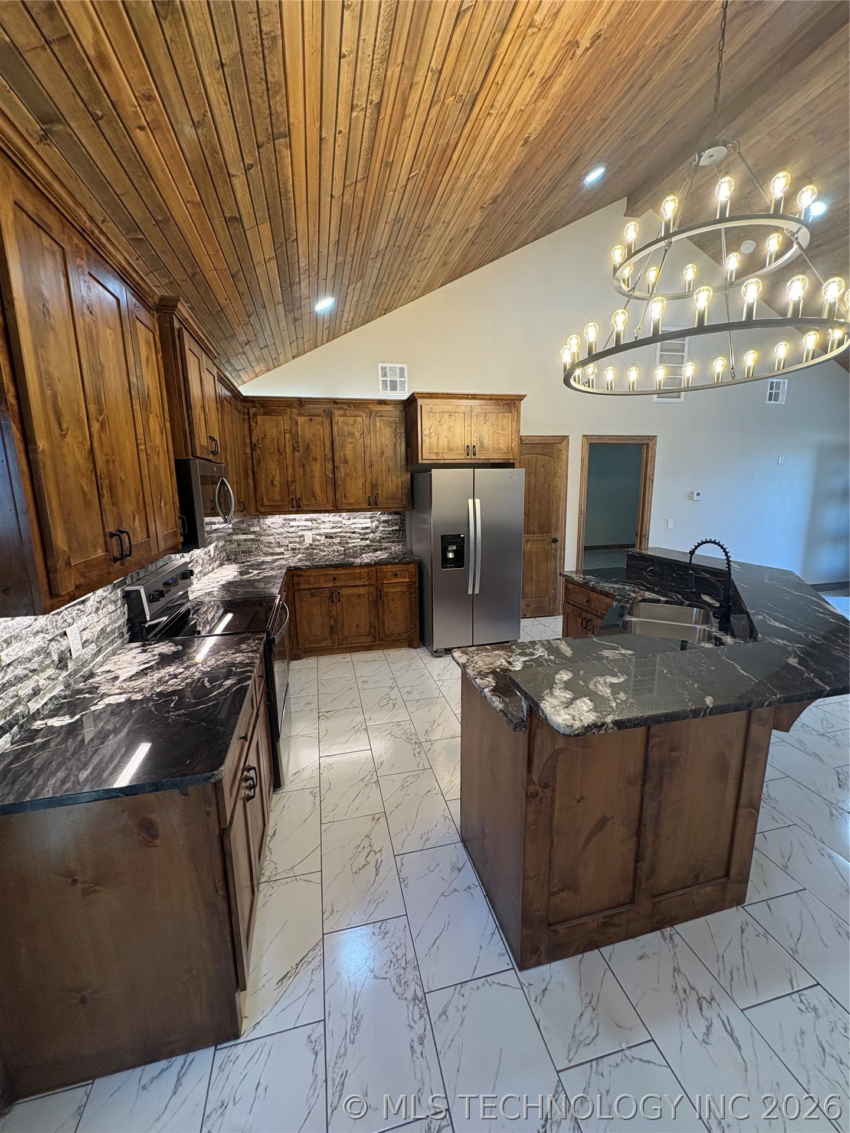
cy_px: 566
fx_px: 458
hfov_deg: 85.7
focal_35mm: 14
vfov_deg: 102.1
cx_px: 425
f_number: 2.2
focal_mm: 2.22
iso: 200
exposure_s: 1/120
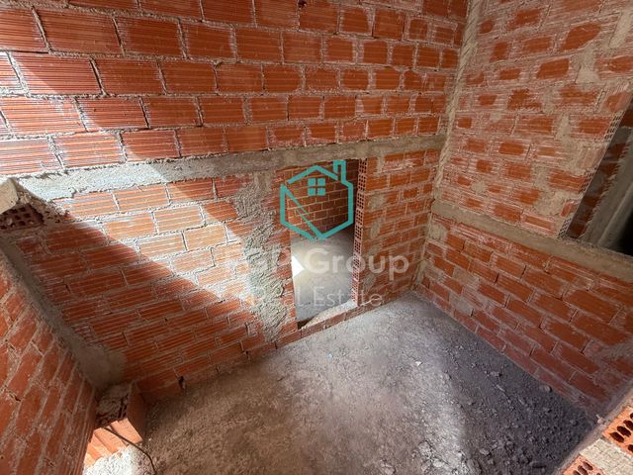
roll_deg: +2.1
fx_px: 256
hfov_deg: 102.1
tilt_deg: -26.9
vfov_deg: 85.7
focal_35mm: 14
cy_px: 238
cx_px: 316
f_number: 2.2
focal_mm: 2.22
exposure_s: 1/99
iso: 100
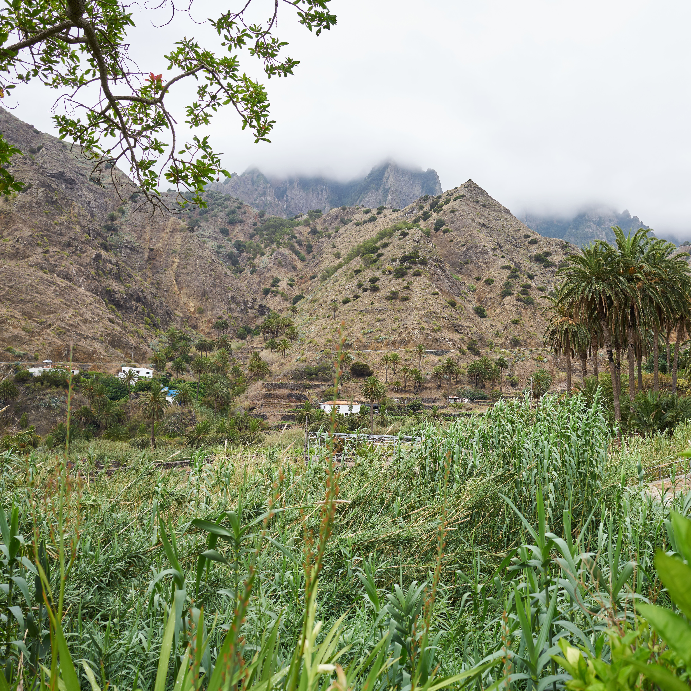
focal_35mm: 31
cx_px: 487
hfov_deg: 51.1
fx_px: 700
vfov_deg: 52.5
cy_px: 345
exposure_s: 1/250
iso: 250
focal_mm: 24
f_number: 4.5
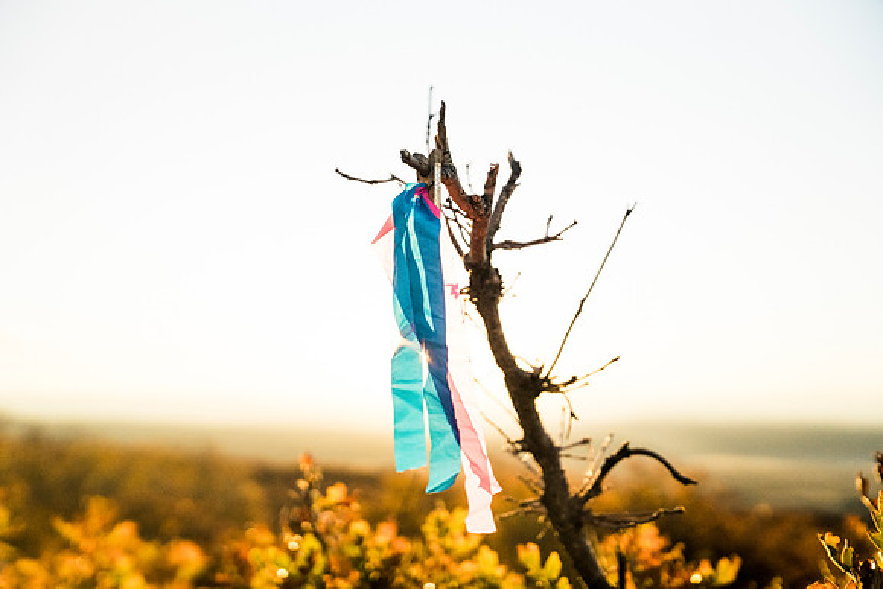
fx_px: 1342
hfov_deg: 36.4
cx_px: 442
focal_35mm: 55
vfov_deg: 24.8
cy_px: 294
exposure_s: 1/8000
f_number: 2.8
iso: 4000
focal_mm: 54.7
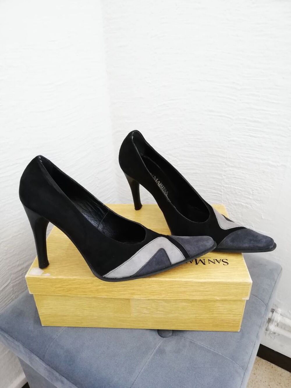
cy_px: 194
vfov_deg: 67.3
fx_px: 291
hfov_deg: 53.1
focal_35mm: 26
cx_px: 146
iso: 400
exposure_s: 1/25
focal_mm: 3.81
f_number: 2.2
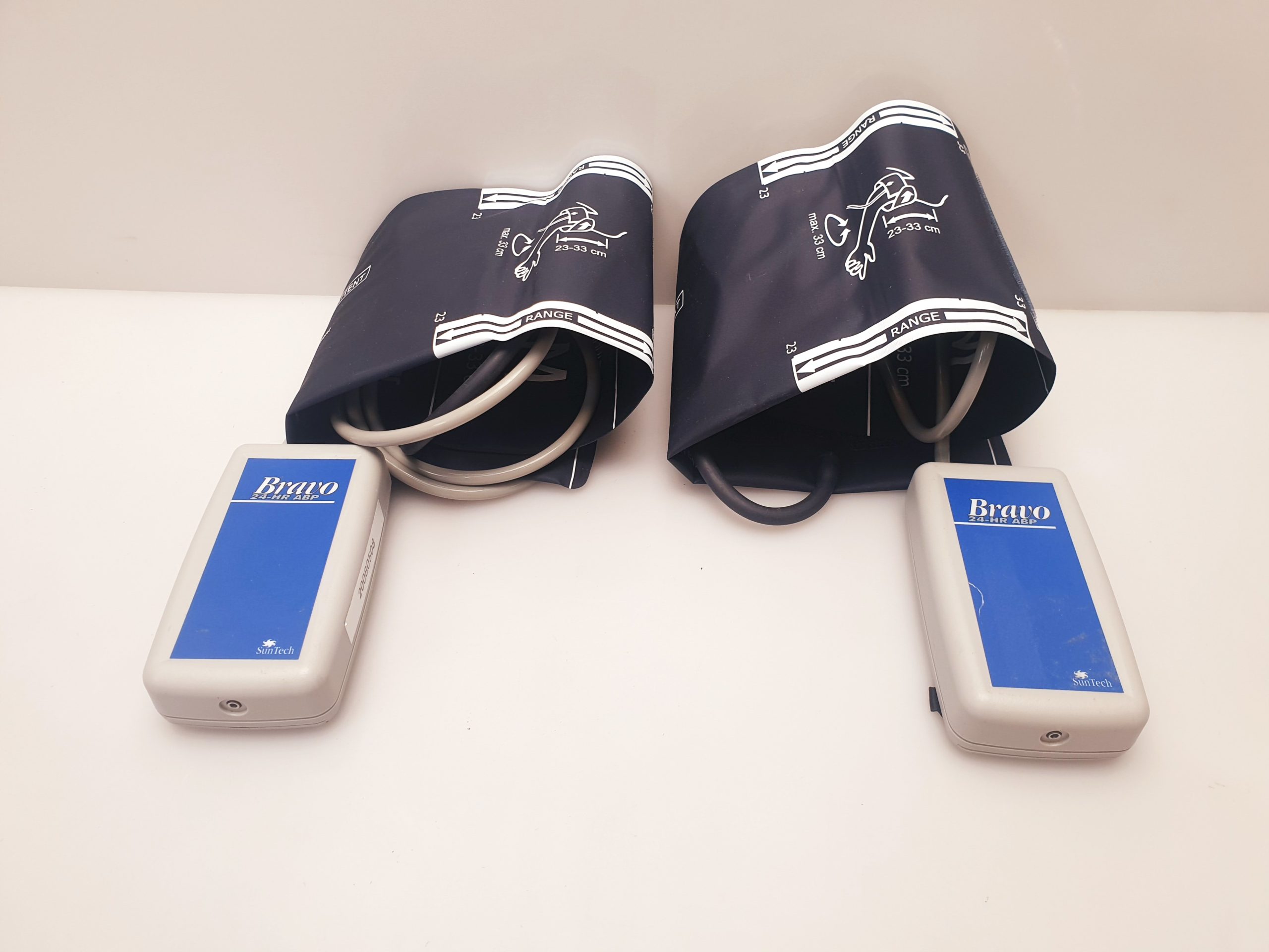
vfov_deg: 53.1
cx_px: 634
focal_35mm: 26
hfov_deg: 67.3
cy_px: 476
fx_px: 953
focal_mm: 4.3
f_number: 2.4
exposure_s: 1/50
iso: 64
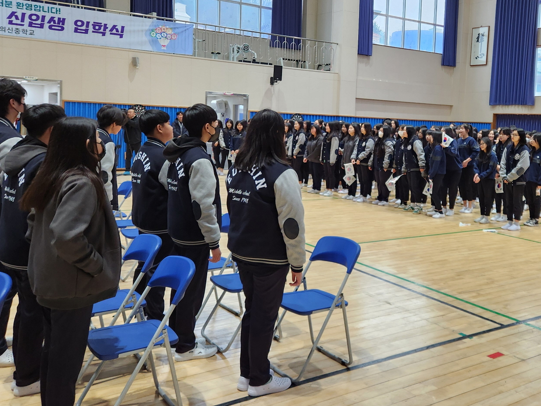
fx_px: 578
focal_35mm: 37
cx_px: 381
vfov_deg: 38.5
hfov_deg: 48.8
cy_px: 162
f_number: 1.8
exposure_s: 1/120
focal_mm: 5.4
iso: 200
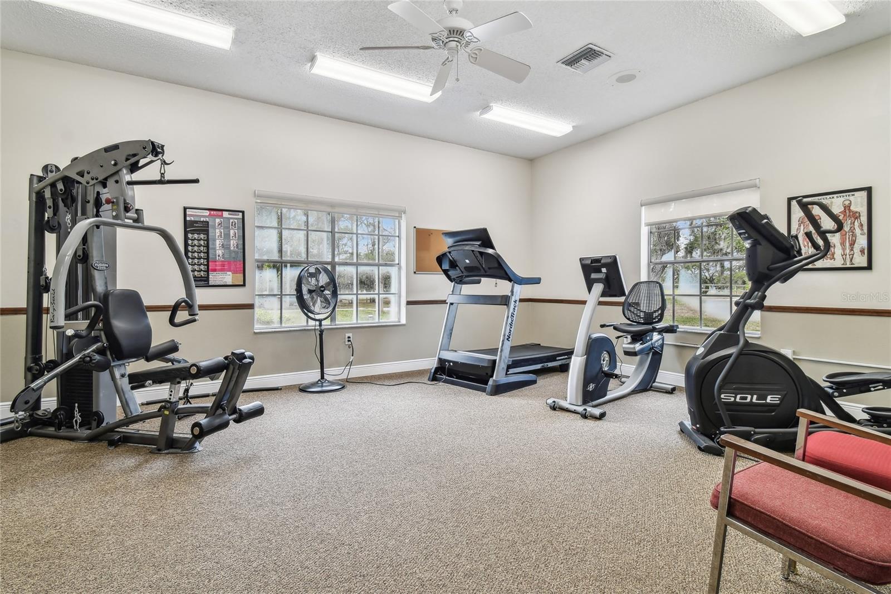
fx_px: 371
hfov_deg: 100.4
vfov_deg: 77.3
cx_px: 446
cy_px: 297
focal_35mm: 15
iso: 100
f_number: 7.1
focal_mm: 10
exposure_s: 1/8
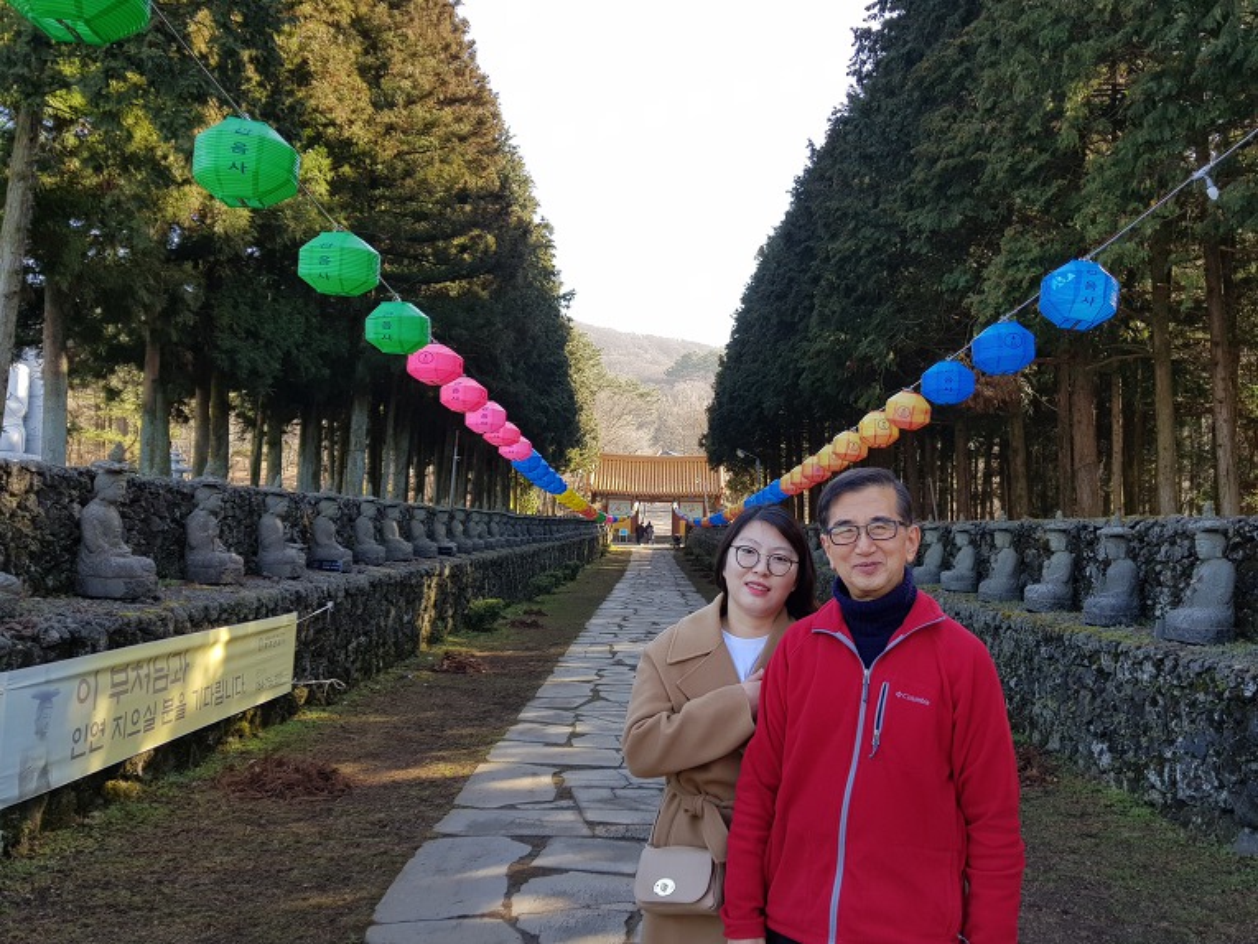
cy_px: 472
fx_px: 945
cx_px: 629
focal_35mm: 26
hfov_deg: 67.3
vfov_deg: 53.1
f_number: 1.7
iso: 40
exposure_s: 1/328
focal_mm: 4.3
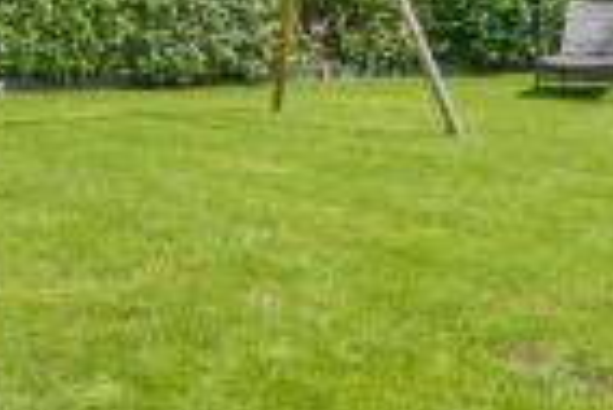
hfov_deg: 29.2
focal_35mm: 69
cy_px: 76
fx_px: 1176
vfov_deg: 19.6
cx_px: 313
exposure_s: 1/400
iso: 160
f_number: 8
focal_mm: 10
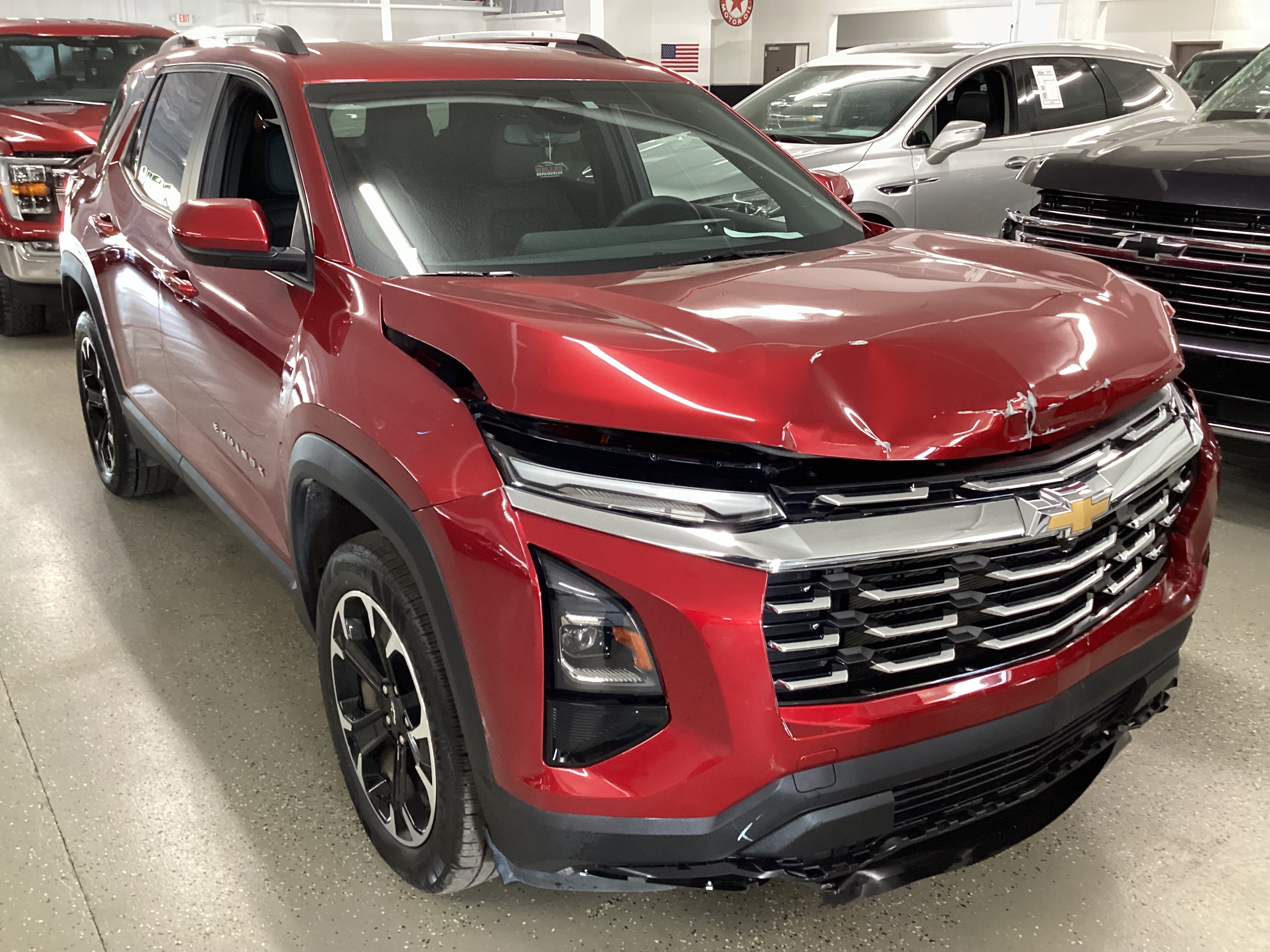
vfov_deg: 45.4
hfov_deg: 58.4
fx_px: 1137
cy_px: 476
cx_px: 635
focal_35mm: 31
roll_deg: -0.5
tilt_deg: -21.0
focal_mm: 3.3
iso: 250
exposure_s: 1/40
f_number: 2.4
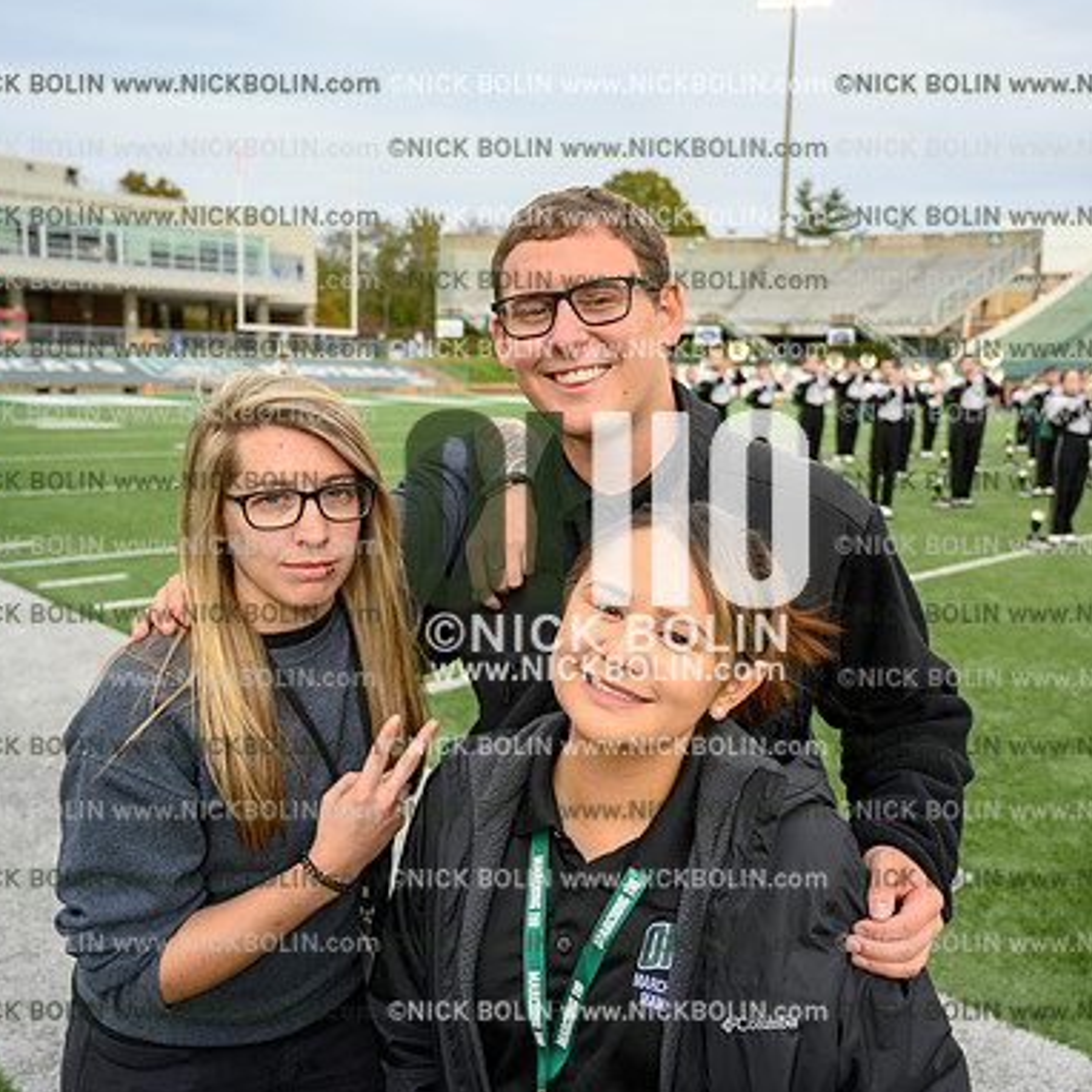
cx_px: 606
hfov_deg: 52.4
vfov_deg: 52.5
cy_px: 547
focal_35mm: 31
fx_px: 1106
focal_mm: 24
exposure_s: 1/320
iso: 125
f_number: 4
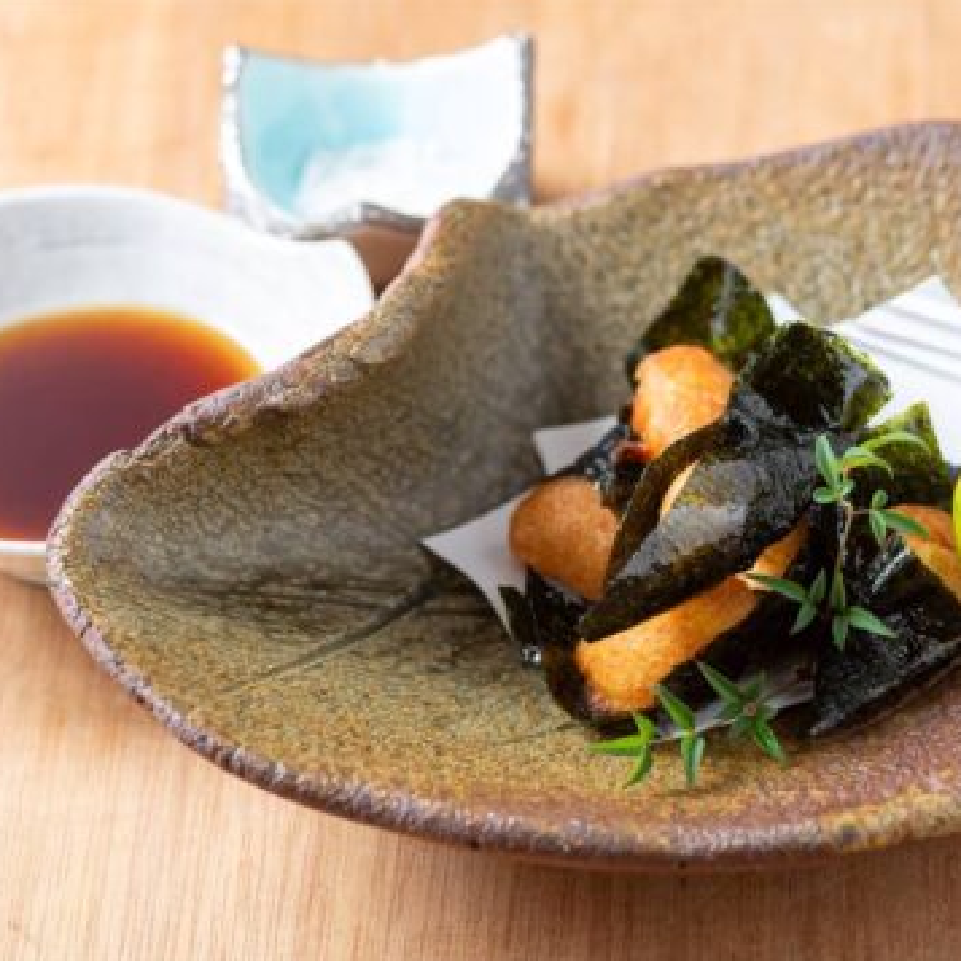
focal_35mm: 135
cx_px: 493
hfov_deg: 12.9
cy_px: 479
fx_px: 4240
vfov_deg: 12.9
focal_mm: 105
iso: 100
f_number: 6.3
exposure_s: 1/125
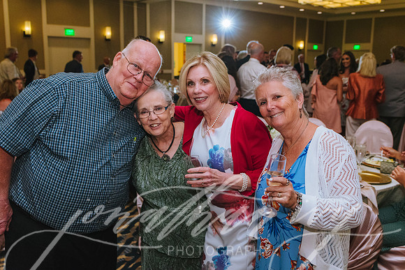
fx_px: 394
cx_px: 202
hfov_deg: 54.4
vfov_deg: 37.9
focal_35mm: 35
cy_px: 135
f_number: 4
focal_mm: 35
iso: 3200
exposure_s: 1/125
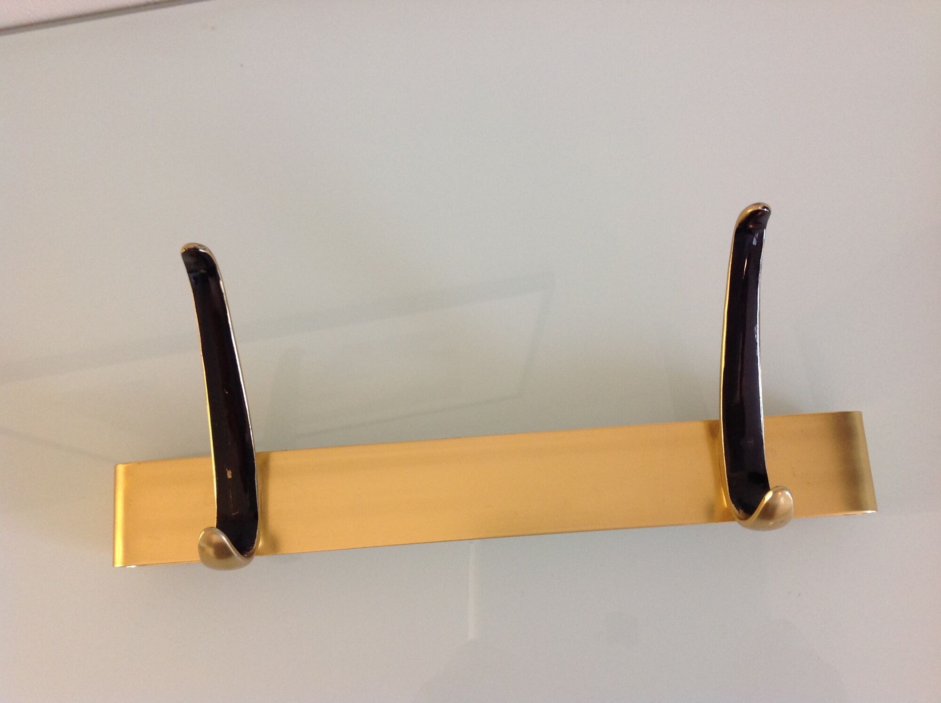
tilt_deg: -79.4
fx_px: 950
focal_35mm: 35
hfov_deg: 52.7
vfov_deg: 40.6
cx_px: 470
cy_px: 352
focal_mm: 4.28
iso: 100
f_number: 2.4
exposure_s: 1/15
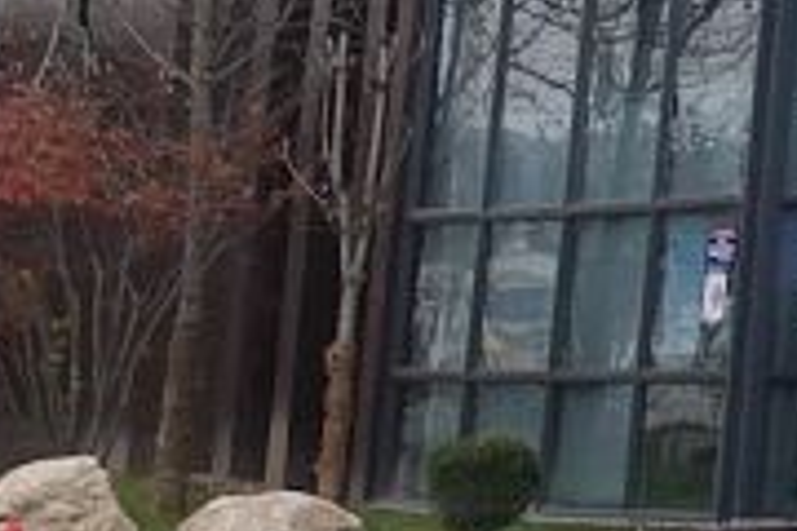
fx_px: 3542
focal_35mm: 160
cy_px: -296
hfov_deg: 9.2
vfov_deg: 8.4
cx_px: 2635
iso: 320
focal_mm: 8.8
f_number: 6.3
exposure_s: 1/30
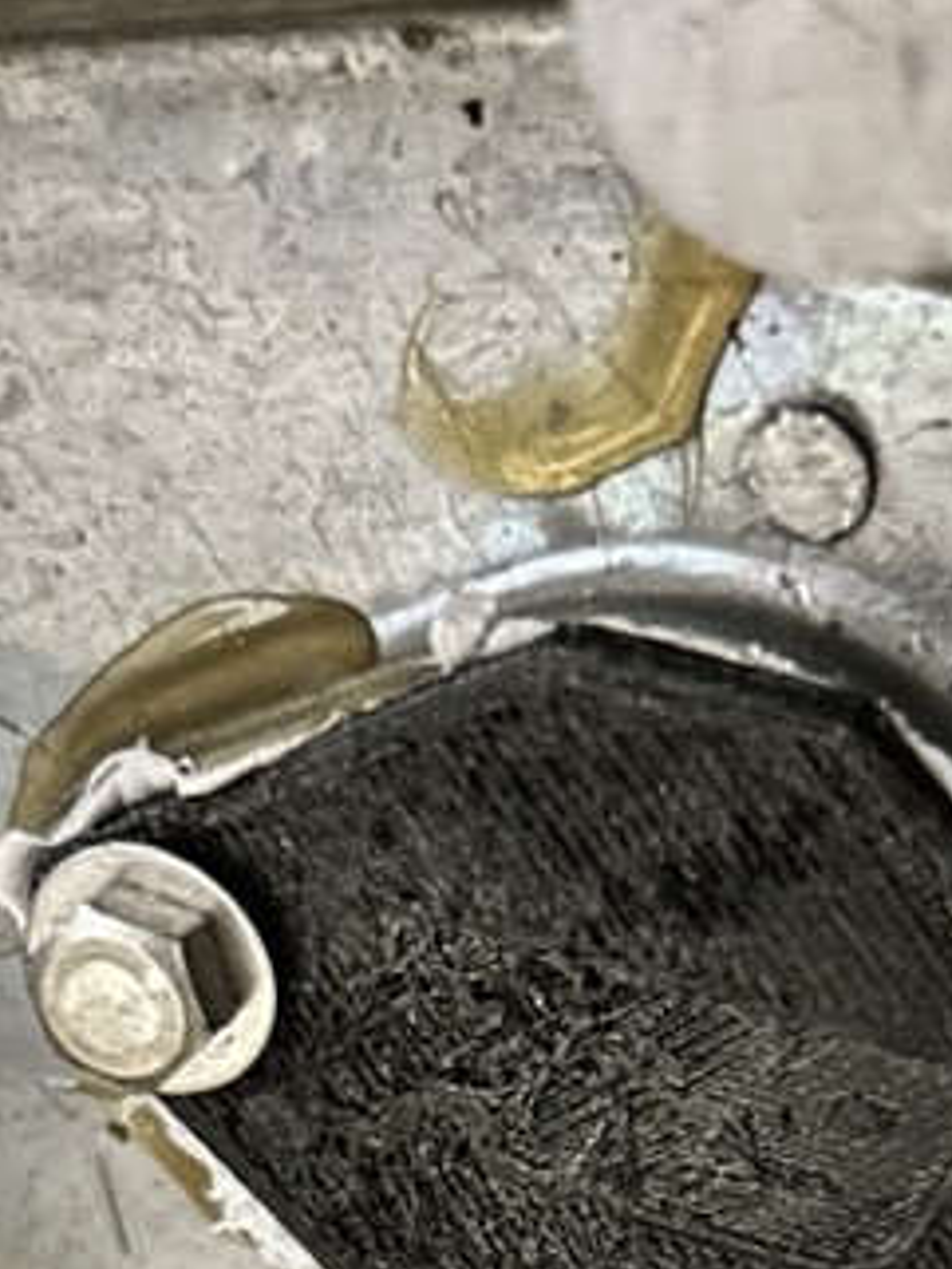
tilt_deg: -16.2
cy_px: 1285
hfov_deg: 17.8
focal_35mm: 83
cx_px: 598
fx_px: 3042
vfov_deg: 22.6
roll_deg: +3.6
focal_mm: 5.7
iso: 640
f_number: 1.5
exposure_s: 1/15
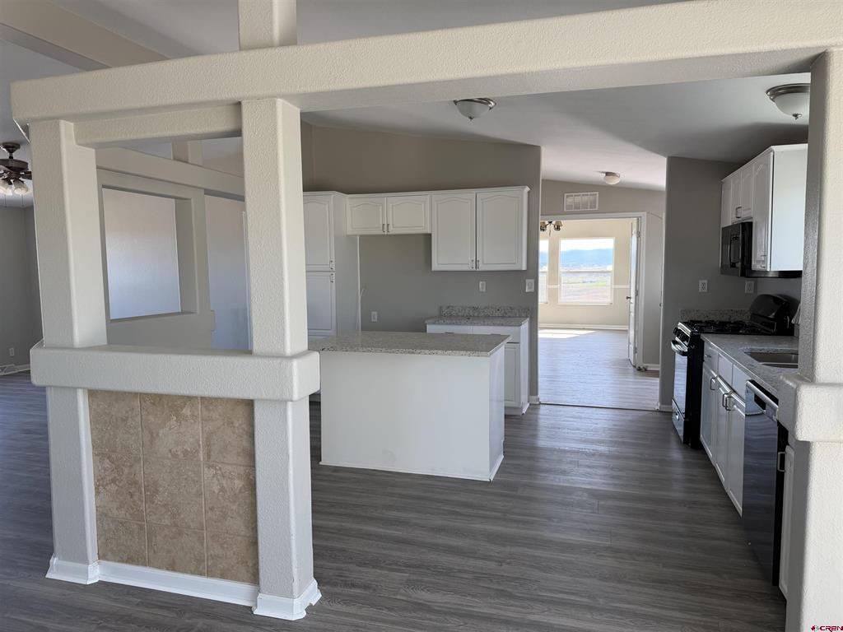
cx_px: 422
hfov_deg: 71.6
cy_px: 316
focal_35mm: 24
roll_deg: +1.1
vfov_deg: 56.8
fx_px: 584
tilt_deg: -4.3
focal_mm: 6.76
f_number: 1.78
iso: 80
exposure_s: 1/199
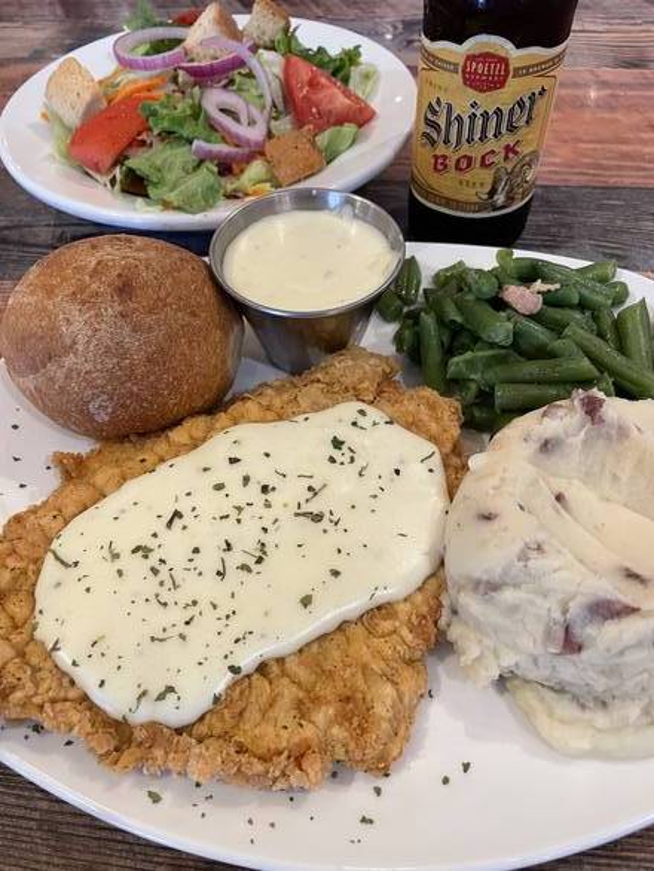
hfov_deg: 53.1
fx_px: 654
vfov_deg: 67.3
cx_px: 327
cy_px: 436
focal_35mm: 26
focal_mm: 4.2
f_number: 1.6
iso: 250
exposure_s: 1/60
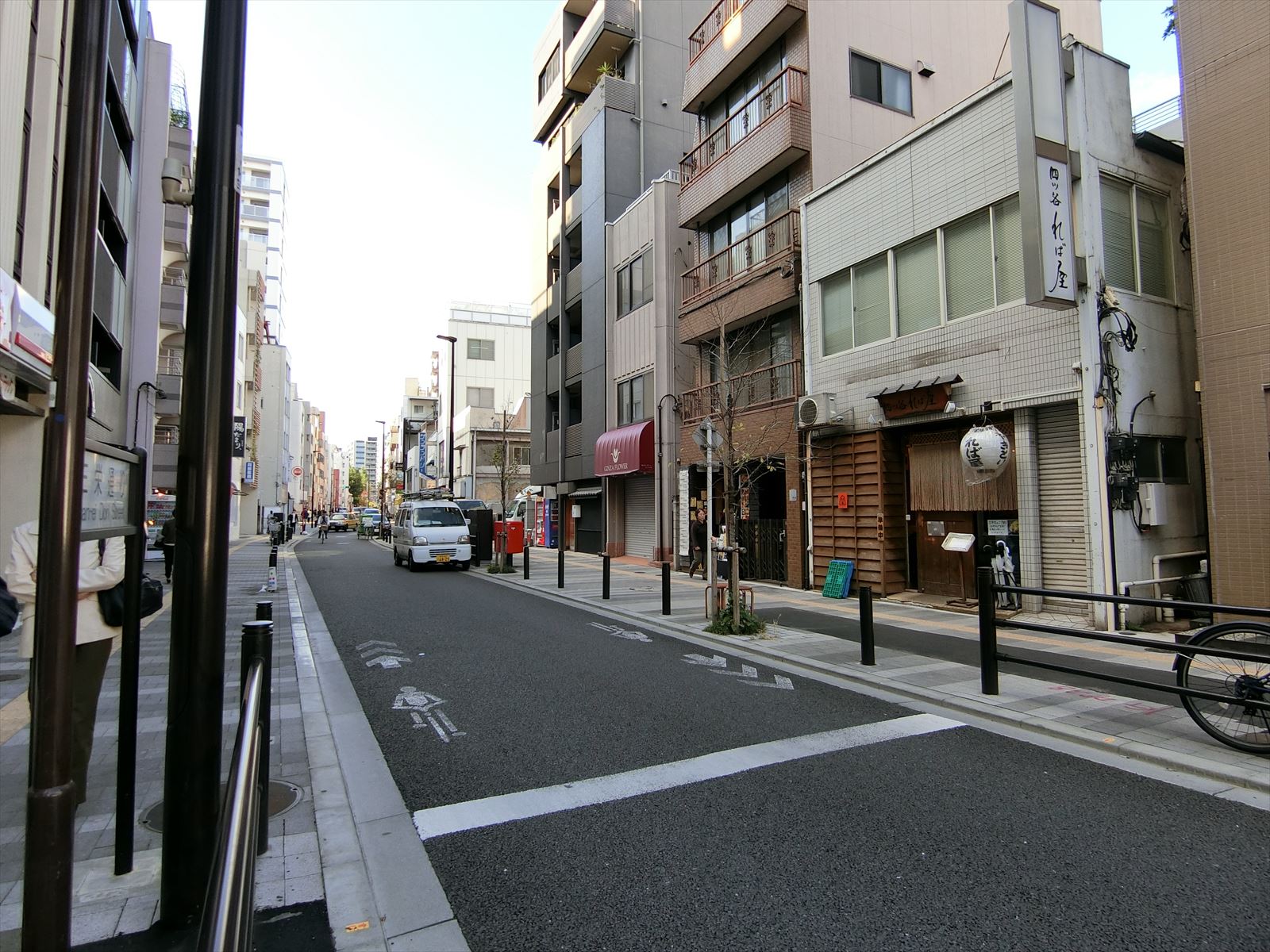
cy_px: 476
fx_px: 697
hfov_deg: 84.7
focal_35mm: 19
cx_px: 635
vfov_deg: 68.7
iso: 80
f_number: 2.7
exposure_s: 1/320
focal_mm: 4.06
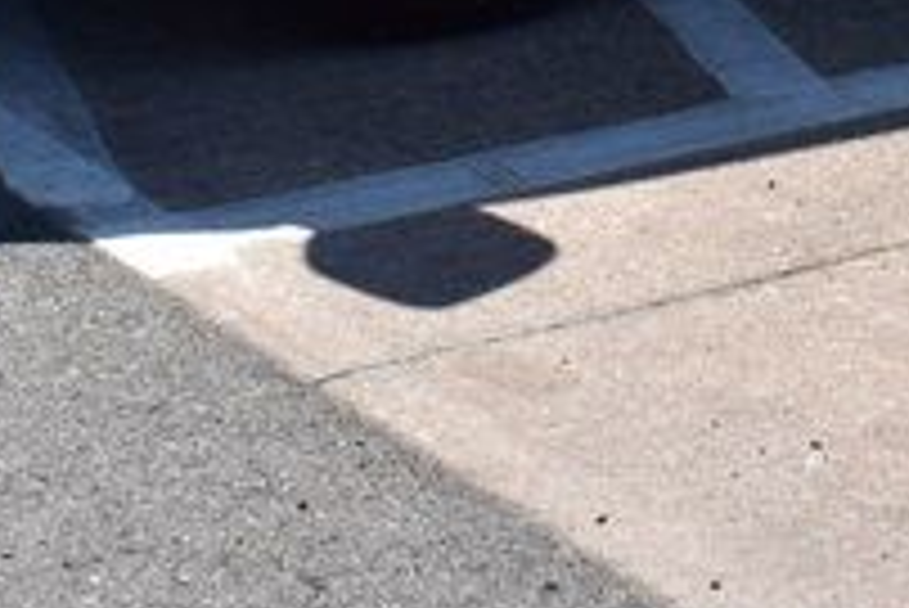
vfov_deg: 7.5
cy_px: -676
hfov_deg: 11.2
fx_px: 4410
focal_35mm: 175
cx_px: 1449
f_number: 11
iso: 360
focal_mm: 23
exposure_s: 1/500
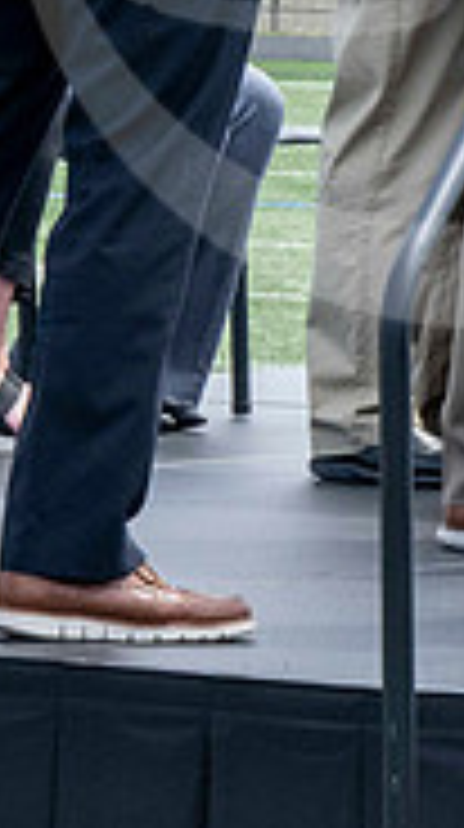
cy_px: -549
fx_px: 9374
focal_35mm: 427
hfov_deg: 2.8
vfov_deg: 5.0
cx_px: 108
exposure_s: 1/250
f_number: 13
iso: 200
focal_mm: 71
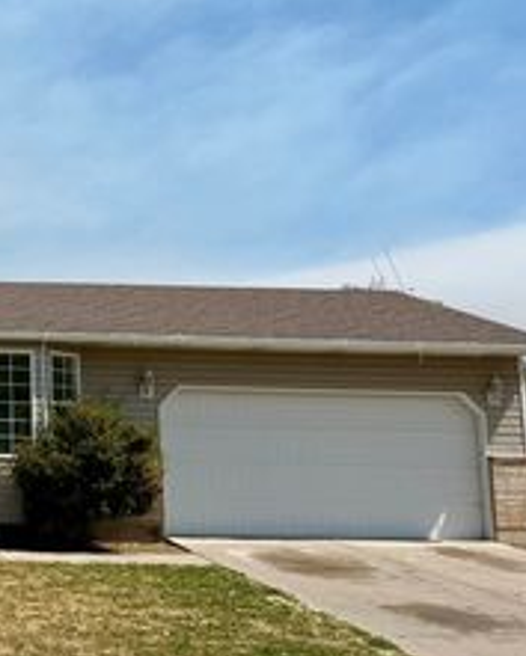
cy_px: 263
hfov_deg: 25.0
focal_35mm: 53
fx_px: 1031
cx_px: -146
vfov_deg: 35.2
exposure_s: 1/7353
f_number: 1.78
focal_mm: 6.76
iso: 80
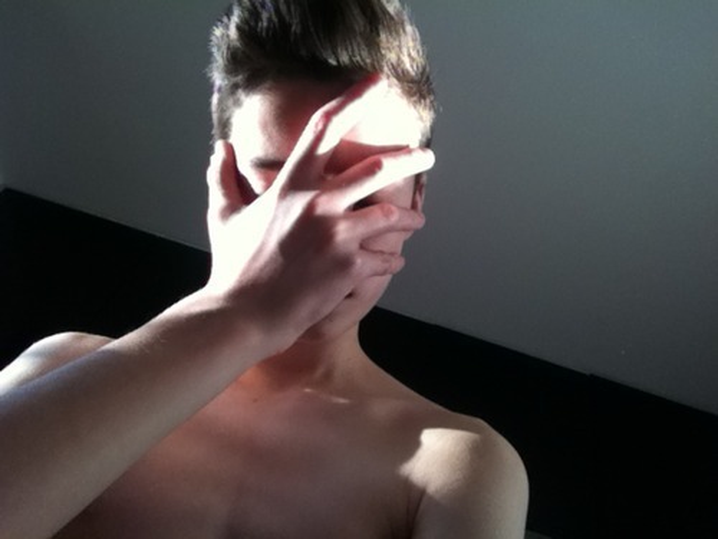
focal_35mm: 35
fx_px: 726
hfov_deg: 52.6
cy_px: 270
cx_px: 359
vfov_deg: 40.7
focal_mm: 3.85
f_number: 2.4
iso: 125
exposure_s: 1/372
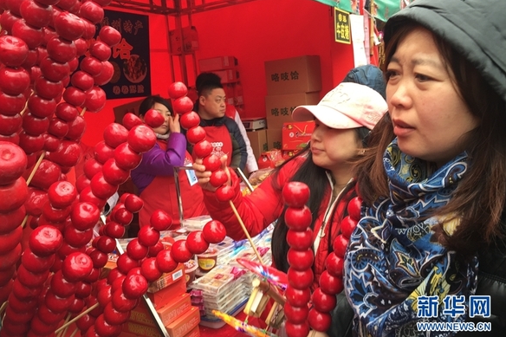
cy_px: 148
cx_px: 248
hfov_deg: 60.3
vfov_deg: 42.2
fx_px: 436
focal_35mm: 31
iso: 32
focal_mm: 4.15
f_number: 2.2
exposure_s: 1/50
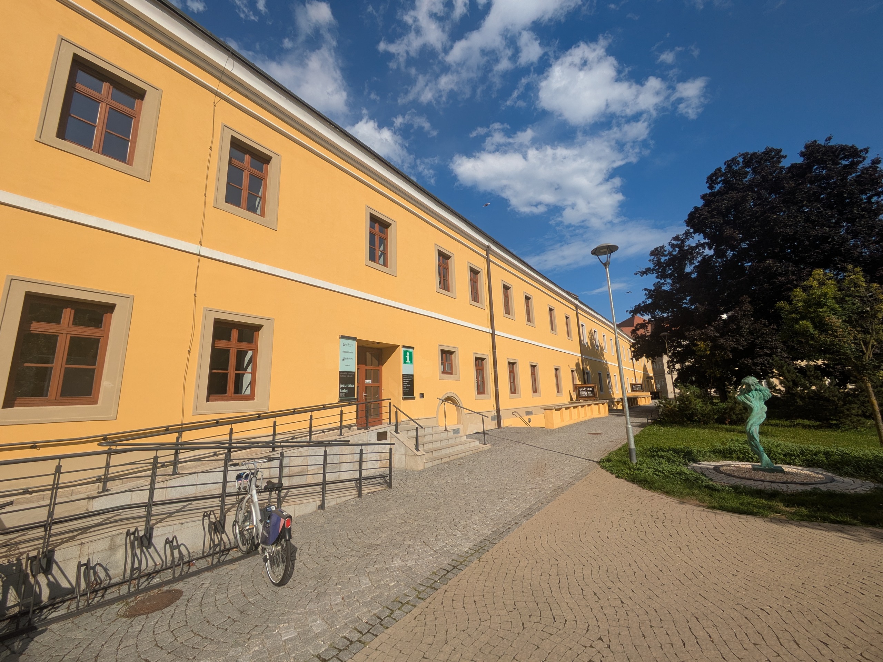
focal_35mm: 14
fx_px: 357
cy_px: 331
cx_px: 442
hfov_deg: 102.1
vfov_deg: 85.7
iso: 48
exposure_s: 1/2237
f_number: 2.2
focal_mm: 1.83
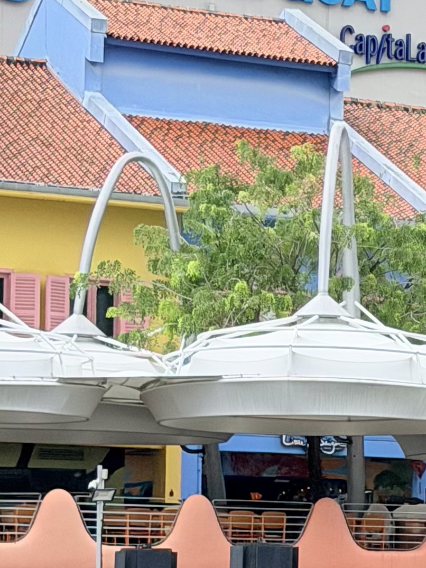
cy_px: 465
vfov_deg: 10.9
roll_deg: -0.4
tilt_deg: +2.9
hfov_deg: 8.0
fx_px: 2954
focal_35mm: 180
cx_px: 755
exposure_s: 1/3378
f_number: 1.78
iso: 80
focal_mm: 6.76
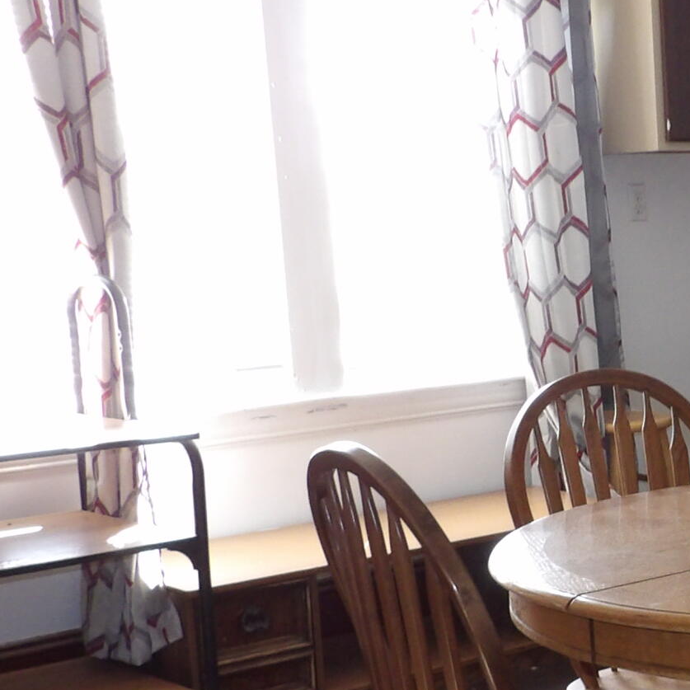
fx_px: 1714
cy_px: 567
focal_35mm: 76
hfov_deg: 21.3
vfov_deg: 22.4
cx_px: 814
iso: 200
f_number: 3.2
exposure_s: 1/33
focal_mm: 4.3
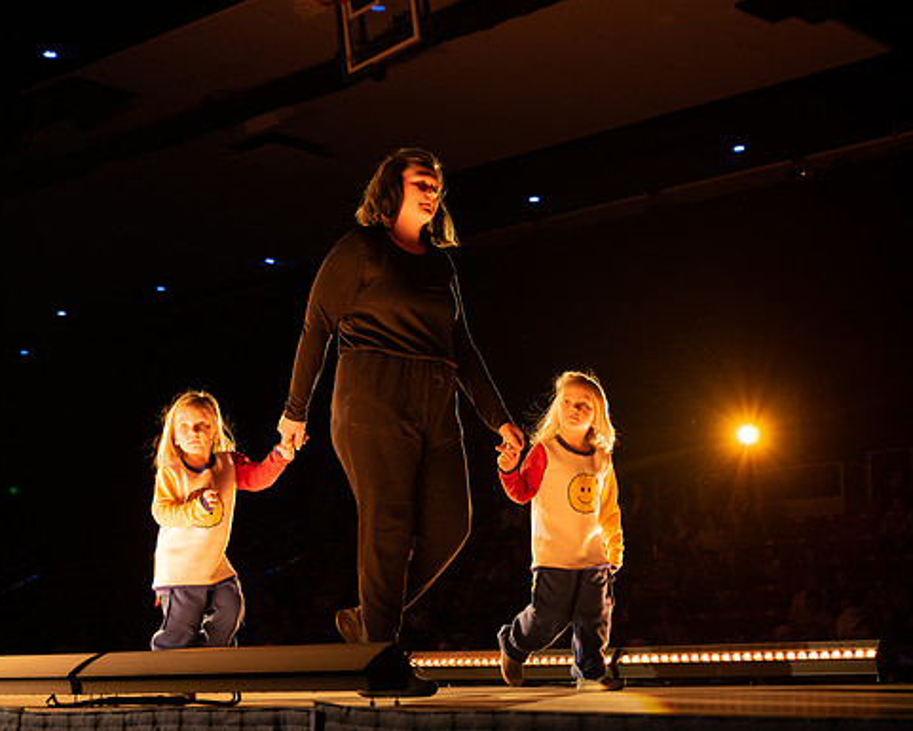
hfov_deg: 31.4
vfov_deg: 25.4
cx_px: 450
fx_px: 1622
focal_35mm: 60
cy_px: 366
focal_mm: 53
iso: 800
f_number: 4
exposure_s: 1/200
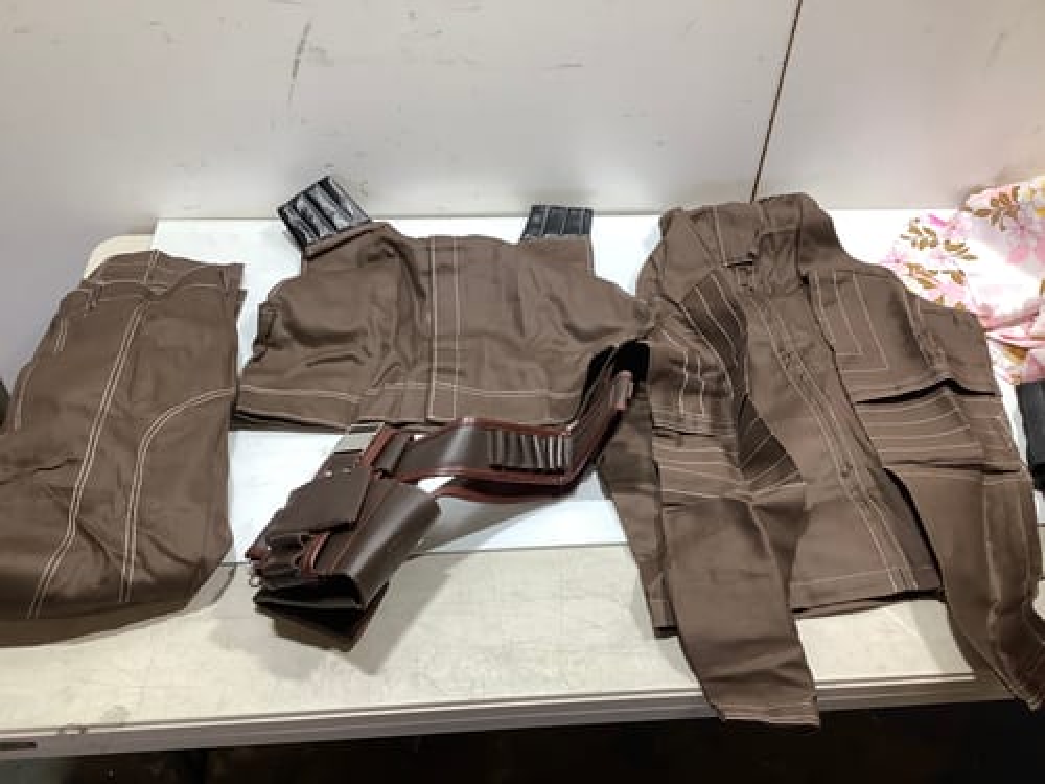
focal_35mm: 31
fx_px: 936
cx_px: 522
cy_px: 392
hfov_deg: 58.4
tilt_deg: -46.2
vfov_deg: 45.4
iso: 64
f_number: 2.4
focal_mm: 3.3
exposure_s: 1/50
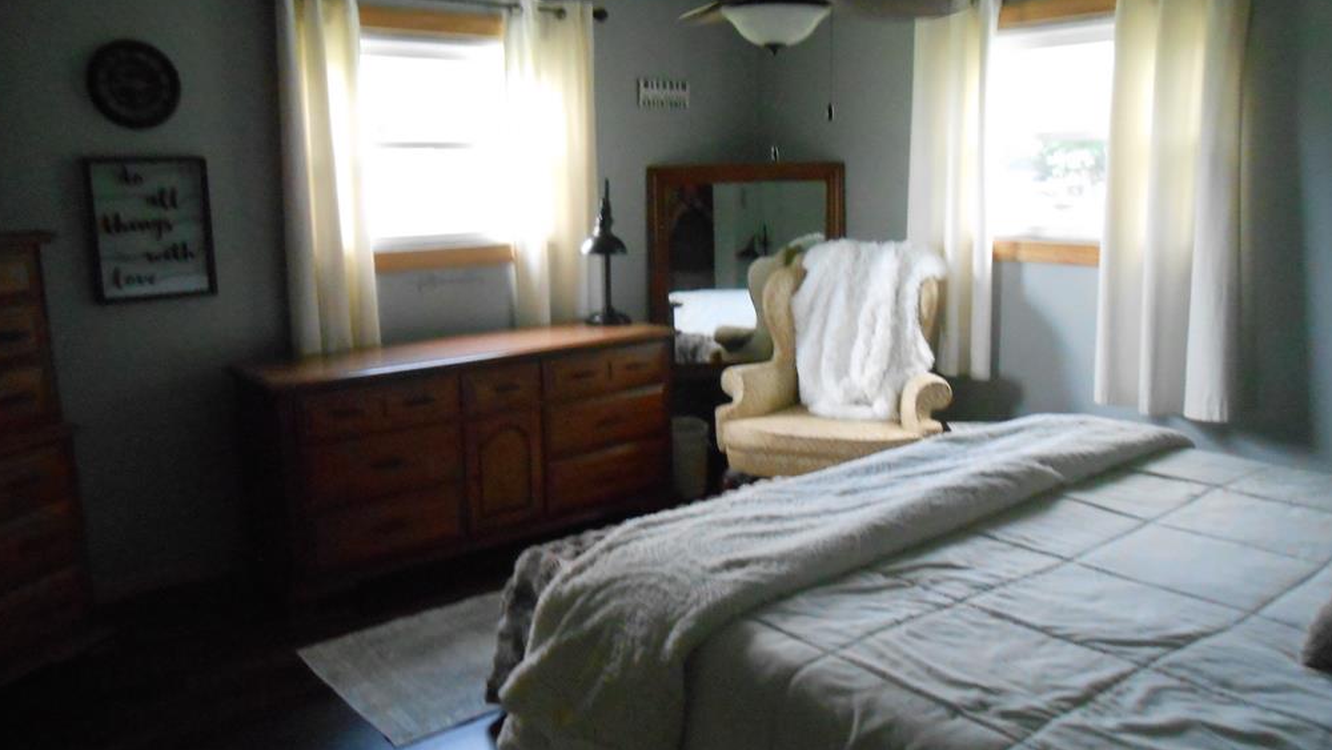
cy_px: 369
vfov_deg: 40.2
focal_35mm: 29
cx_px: 669
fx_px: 1024
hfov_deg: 66.1
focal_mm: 4.6
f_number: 3.5
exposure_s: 1/60
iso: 800
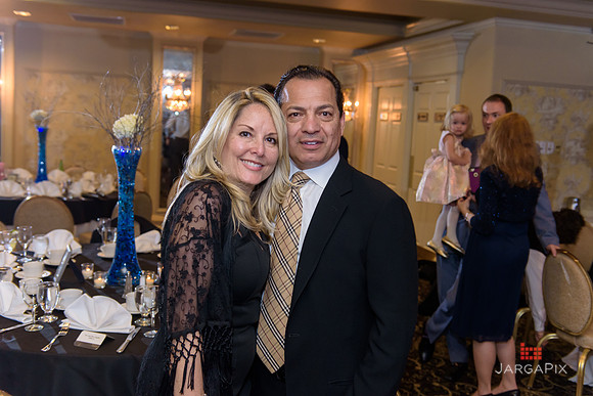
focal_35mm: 40
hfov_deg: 48.4
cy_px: 198
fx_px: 659
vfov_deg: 33.4
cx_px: 296
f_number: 3.2
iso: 1600
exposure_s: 1/125
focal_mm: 40
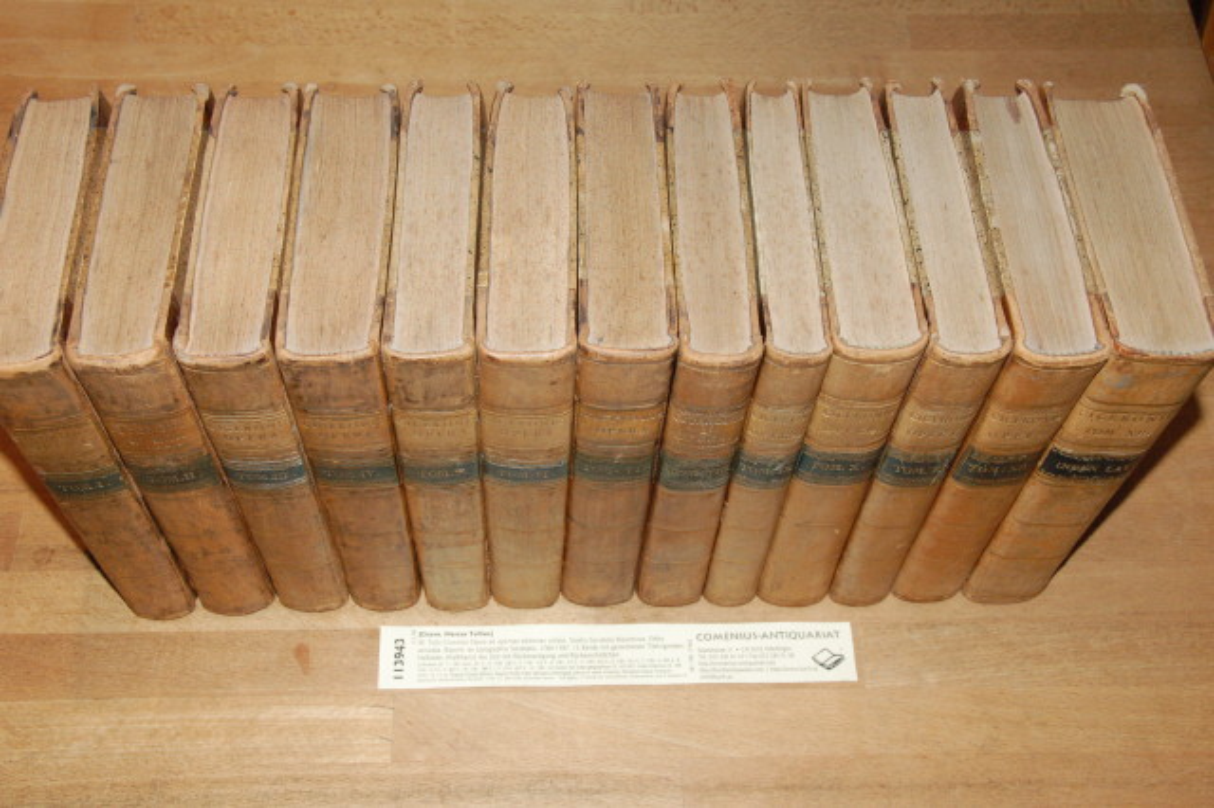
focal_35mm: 42
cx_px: 607
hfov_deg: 46.4
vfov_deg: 31.9
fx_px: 1416
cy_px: 404
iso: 1600
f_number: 13
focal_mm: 28
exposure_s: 1/60
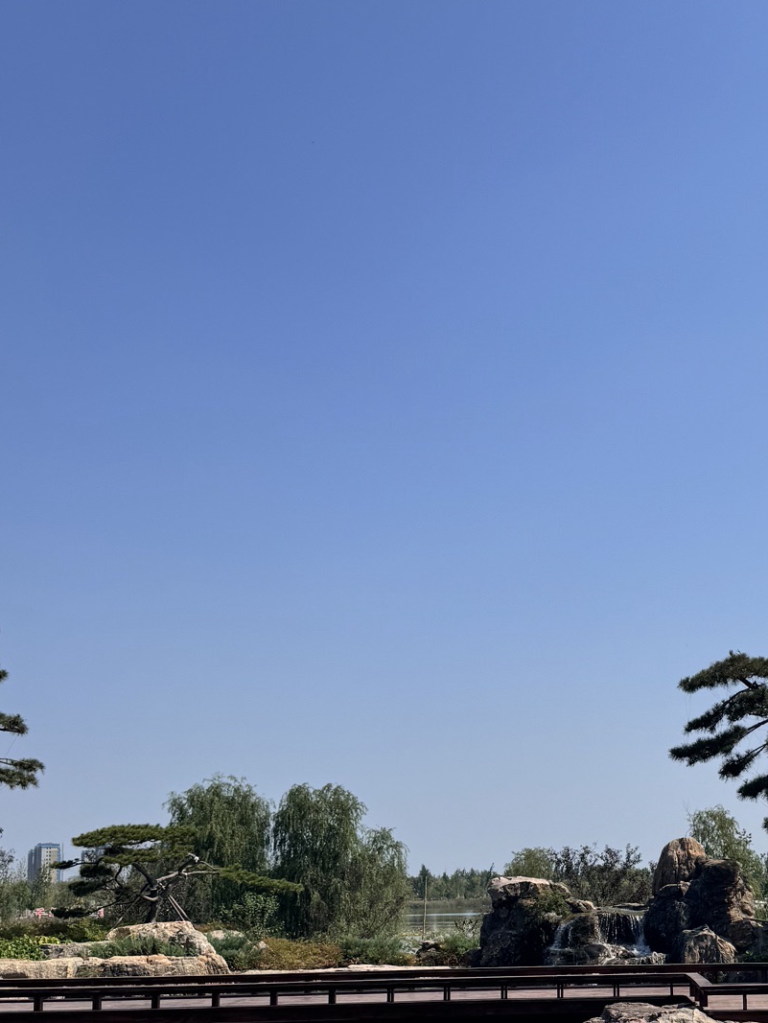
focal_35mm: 45
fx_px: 1330
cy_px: 757
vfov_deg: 40.9
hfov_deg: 31.1
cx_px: 648
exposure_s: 1/7092
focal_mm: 6.76
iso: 80
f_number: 1.78
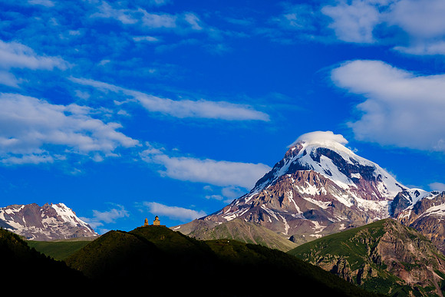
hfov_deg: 23.8
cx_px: 219
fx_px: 1055
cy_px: 146
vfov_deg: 16.0
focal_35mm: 85
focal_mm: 56
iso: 160
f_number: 8
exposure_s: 1/640
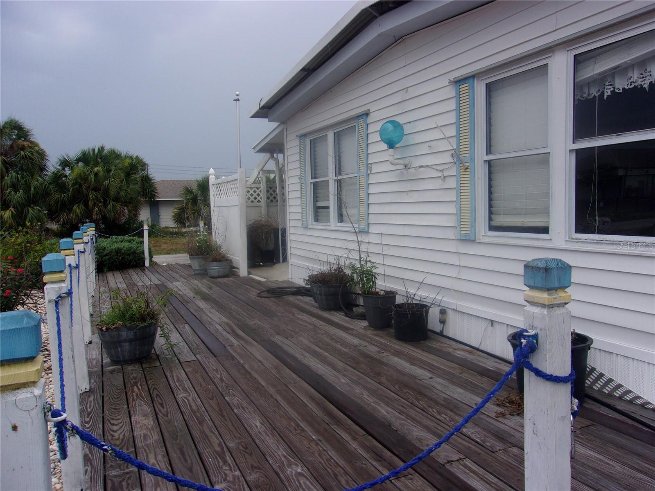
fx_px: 511
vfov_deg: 51.4
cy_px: 246
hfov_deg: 65.3
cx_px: 328
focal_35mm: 27
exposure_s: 1/400
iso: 80
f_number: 3
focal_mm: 4.9
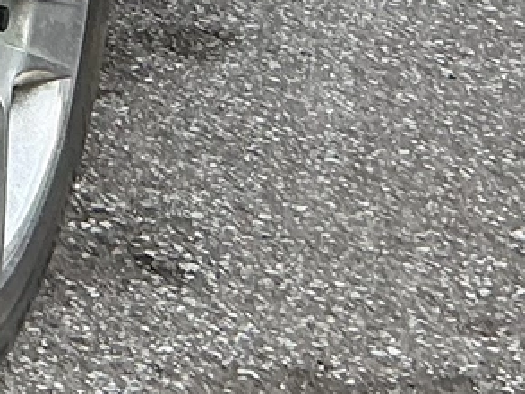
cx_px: -701
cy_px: -489
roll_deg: -1.5
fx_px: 2898
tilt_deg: -12.1
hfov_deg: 9.3
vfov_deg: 7.4
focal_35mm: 191
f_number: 1.8
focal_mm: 3
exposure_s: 1/197
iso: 20
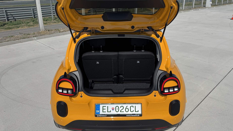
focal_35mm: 27
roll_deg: +0.7
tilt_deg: -18.2
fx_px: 167
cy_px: 51
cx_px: 120
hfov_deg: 69.8
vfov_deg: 42.6
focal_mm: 6.76
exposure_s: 1/7937
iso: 80
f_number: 1.78
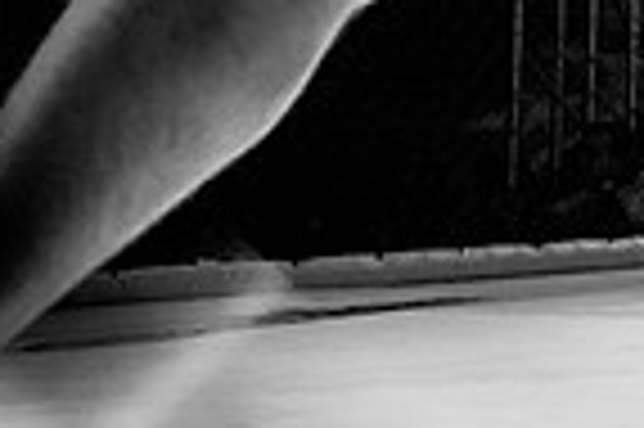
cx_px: 1243
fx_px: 2323
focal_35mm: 130
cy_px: -428
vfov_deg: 9.8
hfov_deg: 13.7
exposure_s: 1/640
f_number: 4.5
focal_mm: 32
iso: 1600
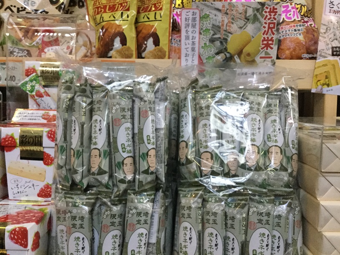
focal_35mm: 31
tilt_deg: -3.9
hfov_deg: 58.4
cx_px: 170
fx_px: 304
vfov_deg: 45.4
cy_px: 128
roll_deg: -2.1
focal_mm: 3.3
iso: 200
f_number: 2.4
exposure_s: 1/15
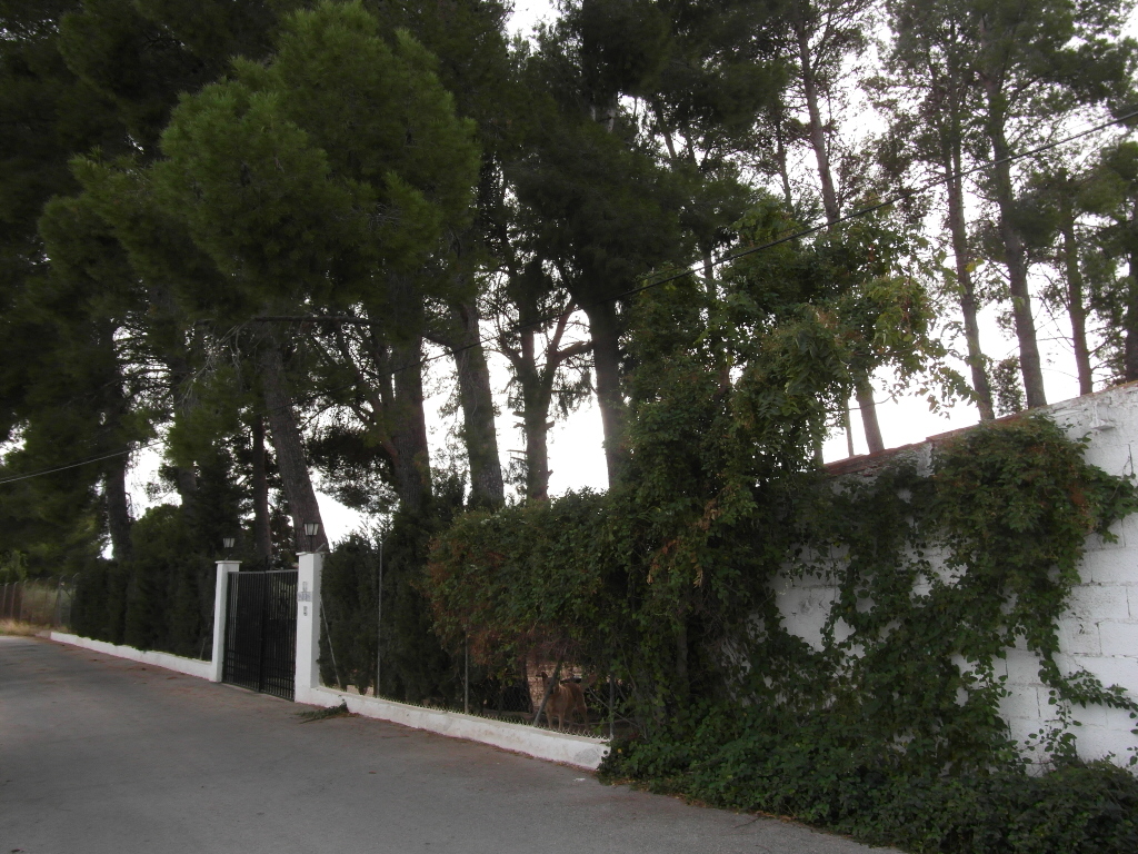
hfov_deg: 71.6
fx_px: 789
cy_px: 427
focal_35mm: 24
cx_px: 569
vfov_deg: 56.8
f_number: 4.6
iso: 80
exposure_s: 1/180
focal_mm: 4
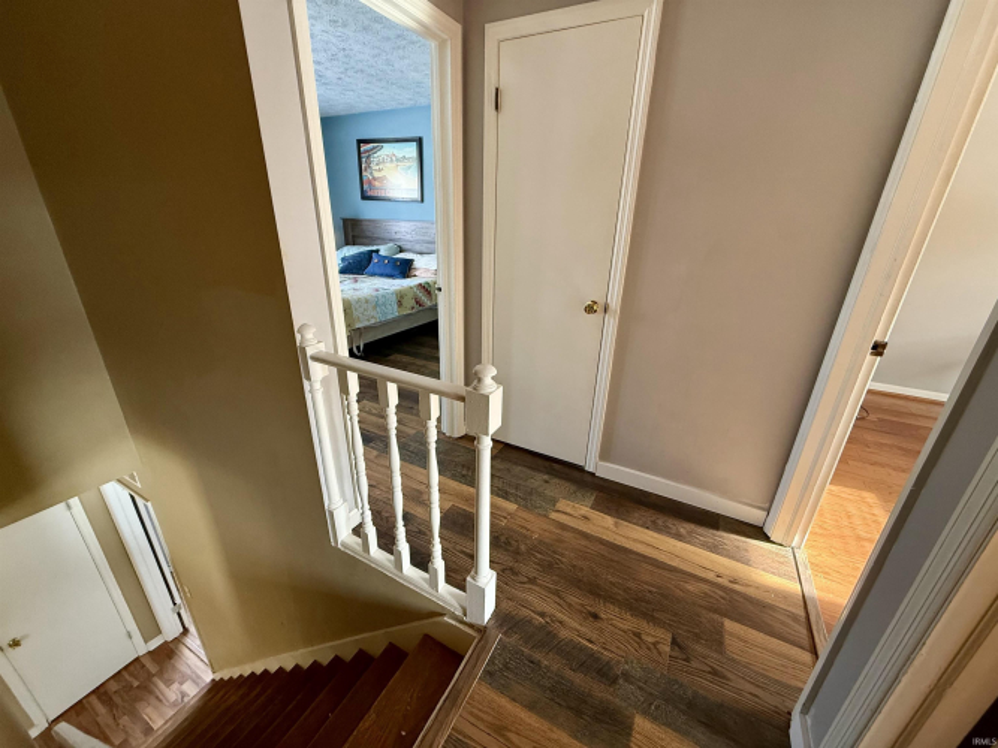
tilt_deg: -22.4
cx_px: 499
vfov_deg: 85.7
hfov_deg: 102.1
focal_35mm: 14
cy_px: 374
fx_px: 404
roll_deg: -1.8
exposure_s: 1/99
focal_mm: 2.22
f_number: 2.2
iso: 320
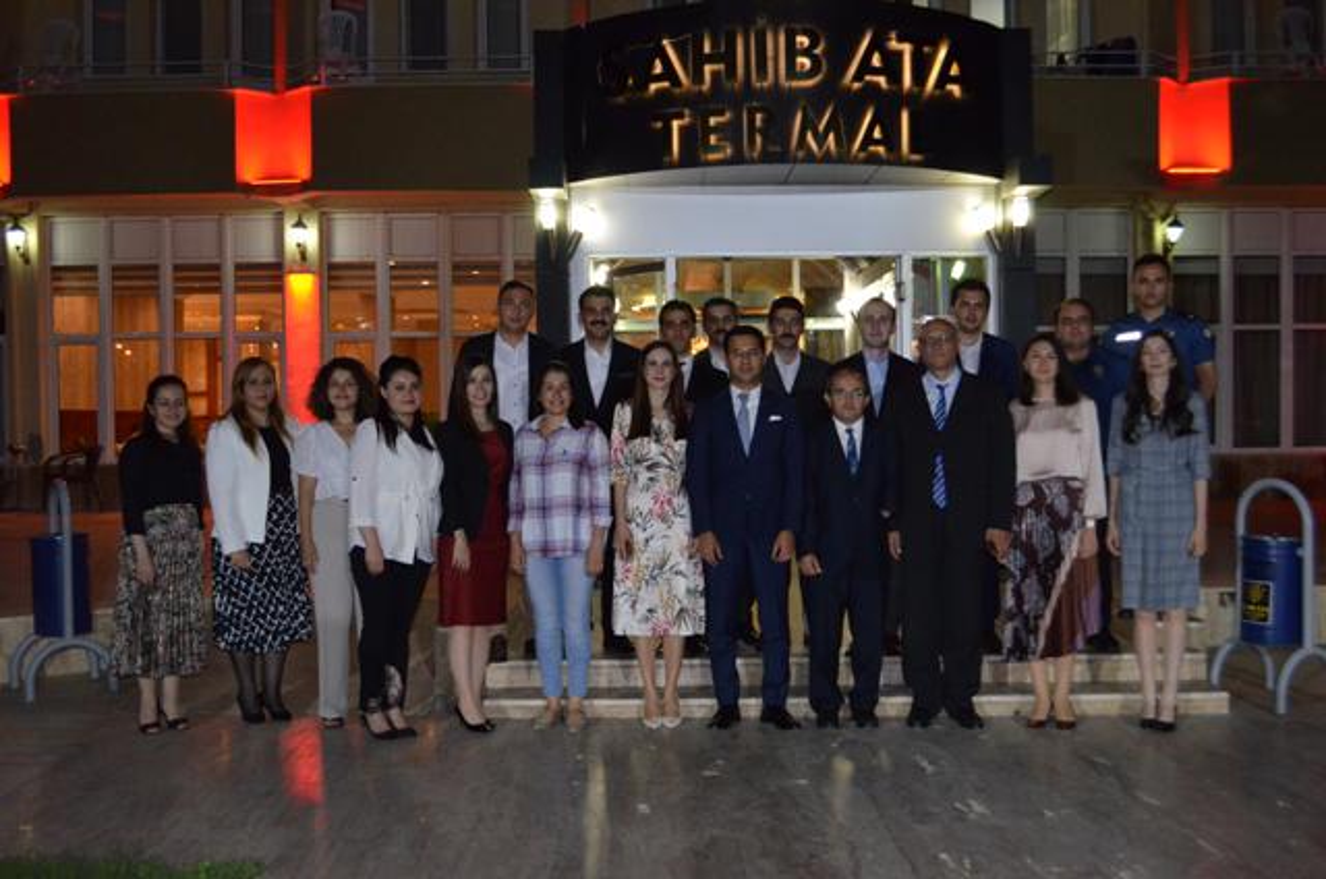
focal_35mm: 36
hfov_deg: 53.2
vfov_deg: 36.7
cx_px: 663
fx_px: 1323
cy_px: 440
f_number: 4
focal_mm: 24
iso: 3200
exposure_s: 1/60
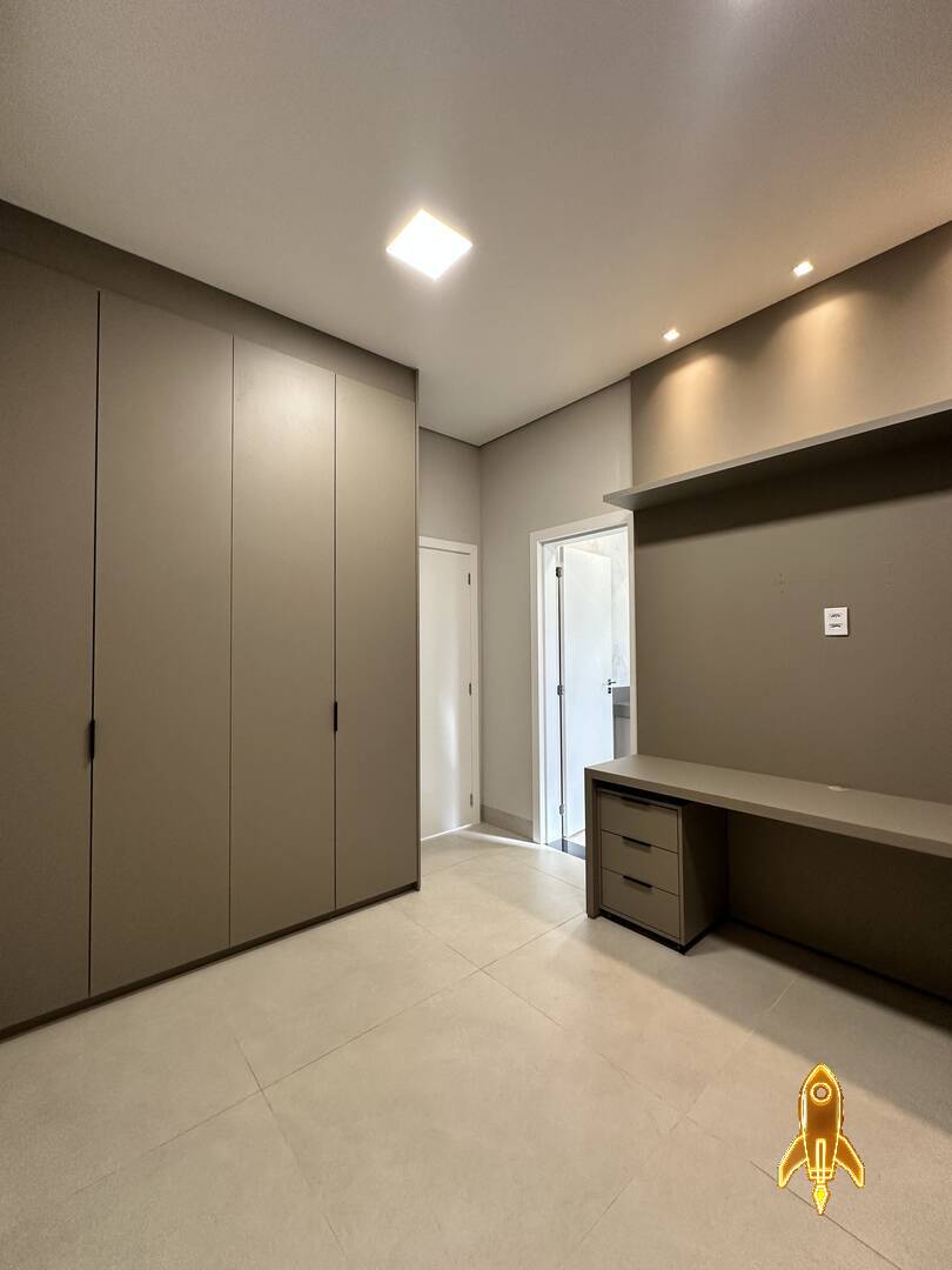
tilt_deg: +3.1
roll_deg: -0.2
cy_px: 635
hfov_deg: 85.7
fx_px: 513
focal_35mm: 14
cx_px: 476
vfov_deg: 102.1
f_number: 2.2
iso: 200
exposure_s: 1/120
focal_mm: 2.22
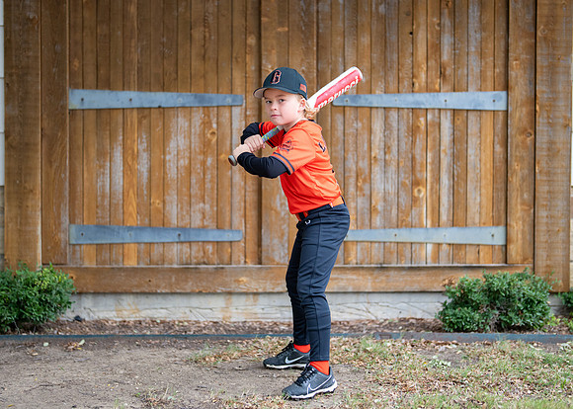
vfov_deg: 21.8
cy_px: 202
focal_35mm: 65
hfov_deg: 30.2
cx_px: 276
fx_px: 1060
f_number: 1.2
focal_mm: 50
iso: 400
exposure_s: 1/800
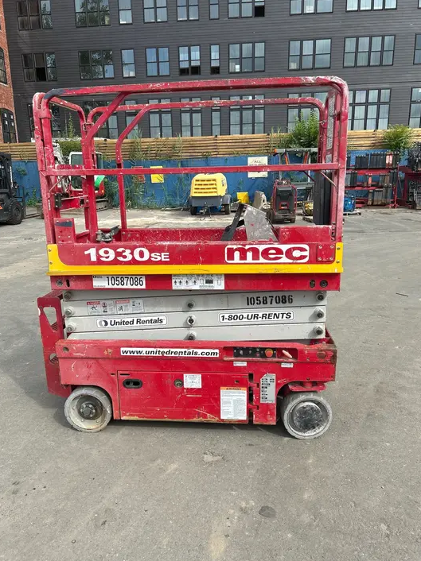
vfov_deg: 65.3
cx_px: 204
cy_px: 278
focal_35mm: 27
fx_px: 438
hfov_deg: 51.3
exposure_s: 1/2994
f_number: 1.5
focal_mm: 5.7
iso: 50
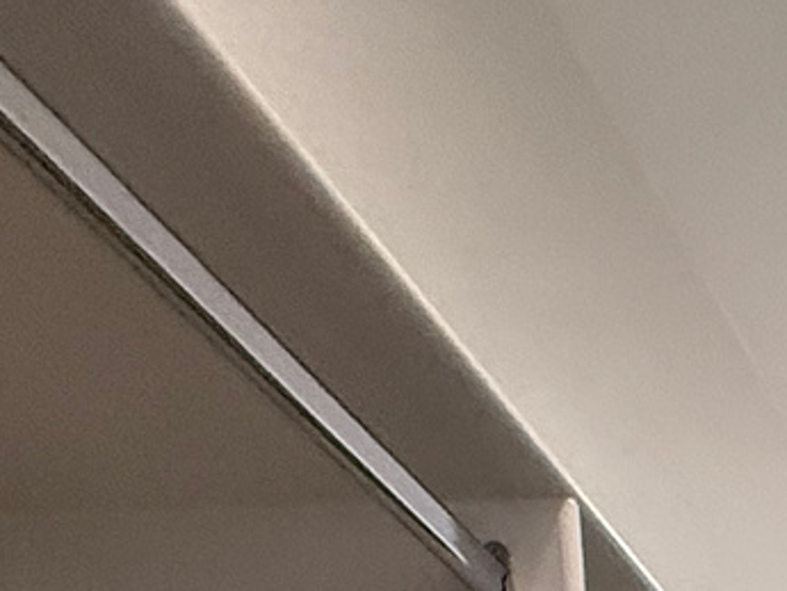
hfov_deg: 19.4
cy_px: 1732
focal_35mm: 83
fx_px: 1888
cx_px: 1296
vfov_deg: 11.4
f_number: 2.2
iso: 400
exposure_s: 1/120
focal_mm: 2.22
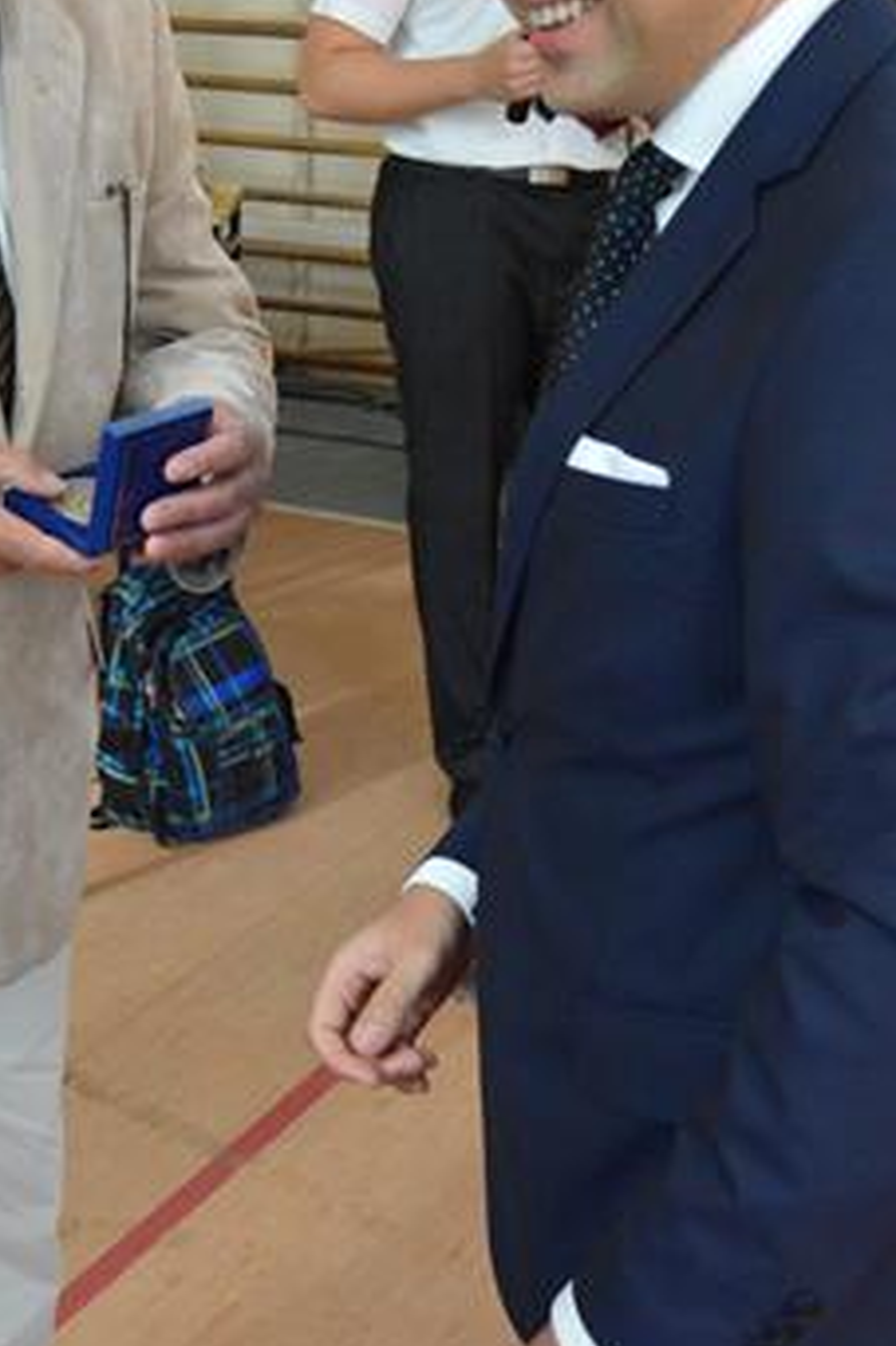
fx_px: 2389
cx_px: 221
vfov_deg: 31.4
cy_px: 596
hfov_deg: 21.1
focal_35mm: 64
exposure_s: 1/400
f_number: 3.8
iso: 3200
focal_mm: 23
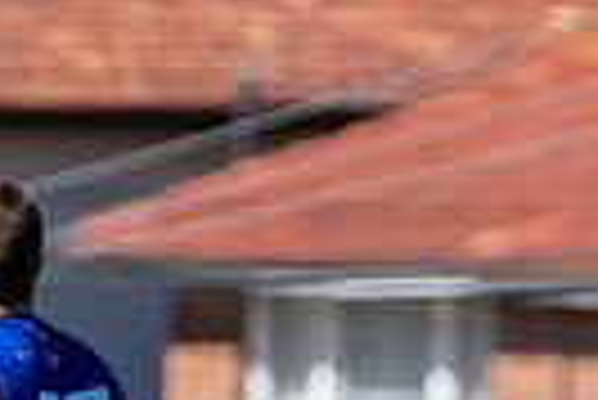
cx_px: 499
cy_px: 593
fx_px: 69925
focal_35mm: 4205
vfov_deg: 0.3
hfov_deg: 0.5
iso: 800
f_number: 8
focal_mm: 400
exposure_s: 1/3200
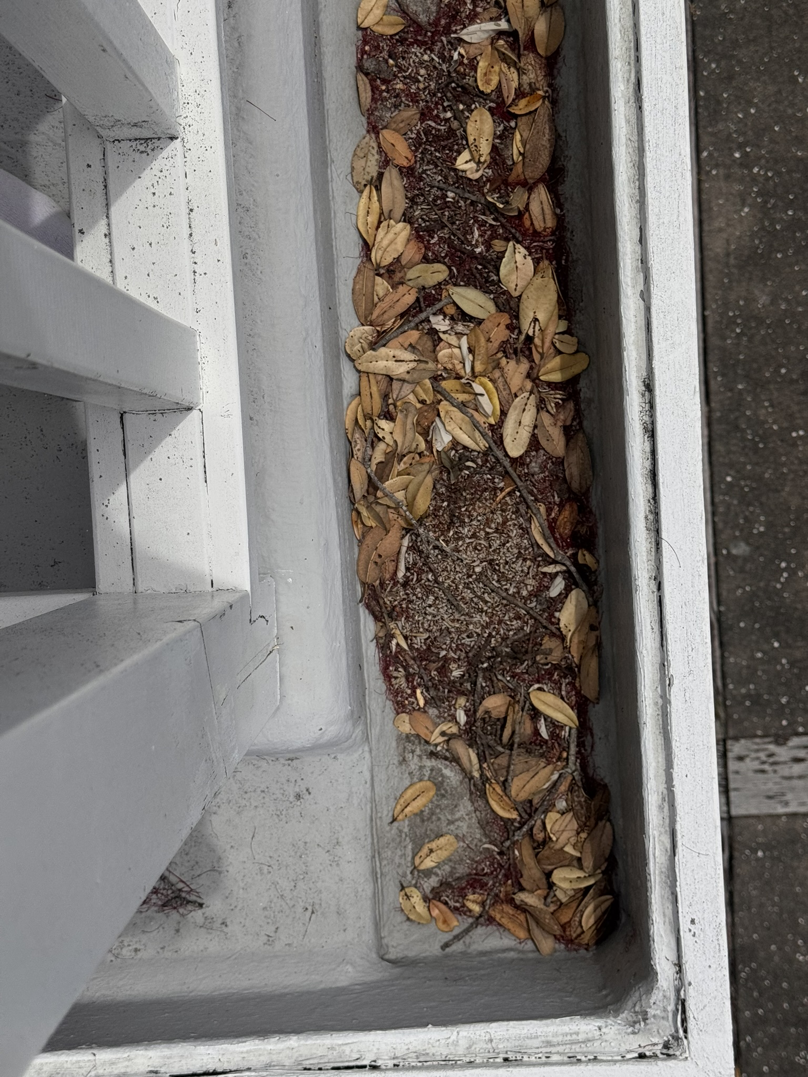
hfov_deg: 30.3
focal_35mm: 48
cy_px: 538
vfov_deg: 39.7
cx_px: 404
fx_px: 1494
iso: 64
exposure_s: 1/12500
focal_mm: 6.76
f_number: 1.78
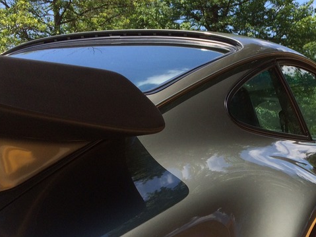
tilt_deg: -8.0
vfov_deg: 22.8
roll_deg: +0.6
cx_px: 286
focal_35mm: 62
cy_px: 234
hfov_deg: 29.9
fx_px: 566
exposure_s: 1/1368
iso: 32
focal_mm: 4.15
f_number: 2.2
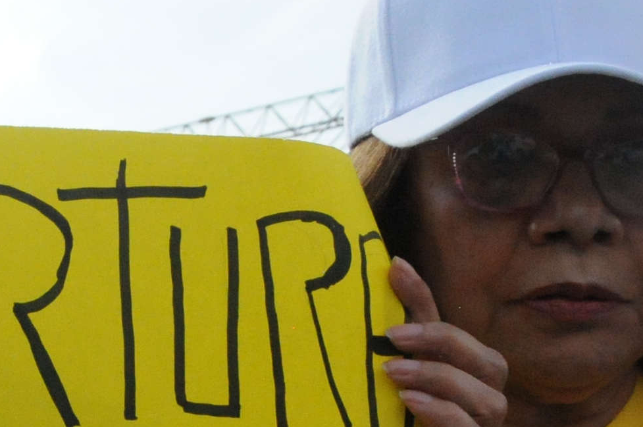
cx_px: -376
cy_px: 145
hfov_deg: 12.3
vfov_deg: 8.7
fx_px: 2819
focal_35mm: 158
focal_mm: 24
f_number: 9
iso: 2000
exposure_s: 1/3200
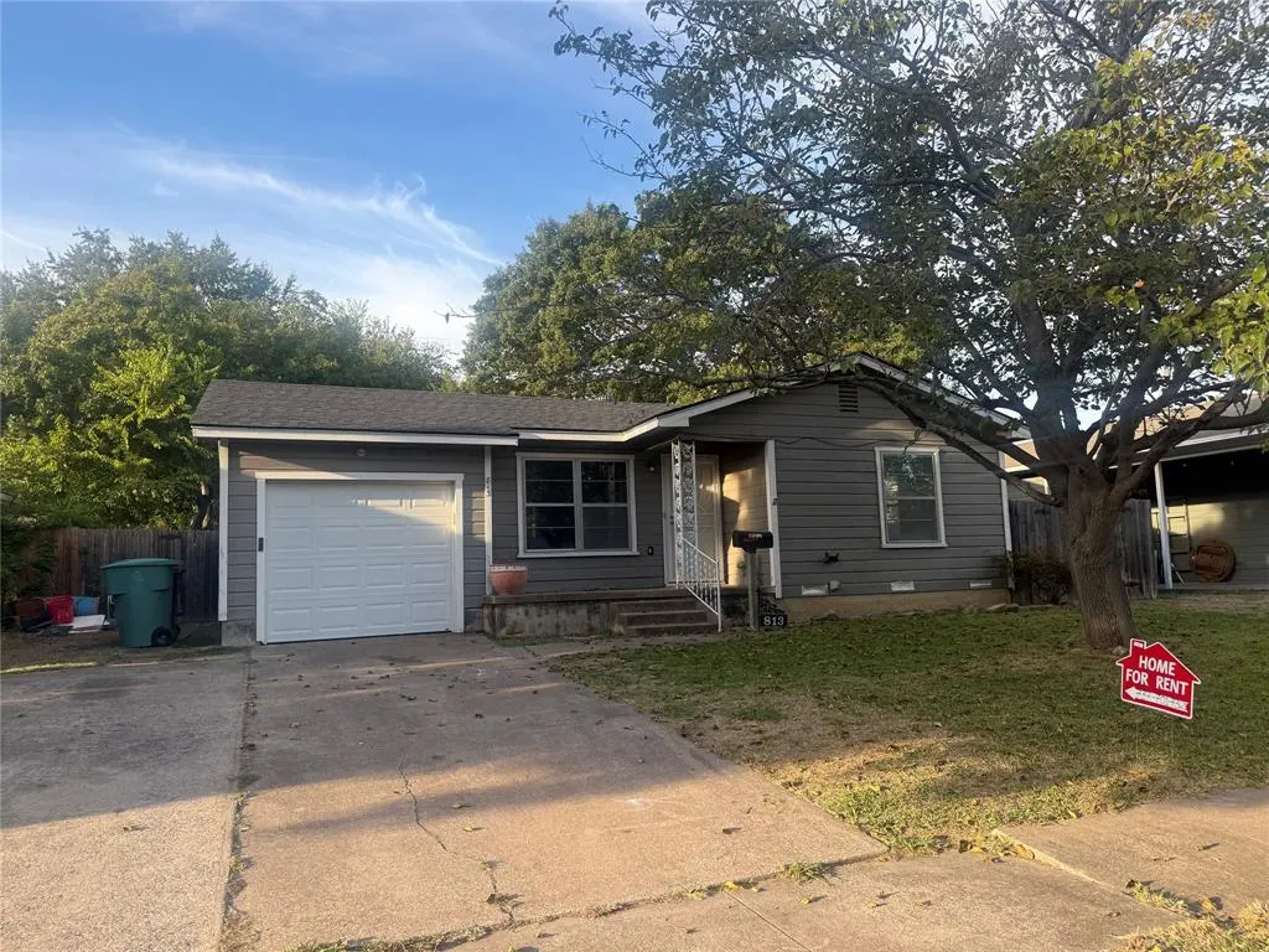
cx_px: 634
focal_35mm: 24
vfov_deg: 56.8
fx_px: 880
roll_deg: +1.3
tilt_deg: +6.5
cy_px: 476
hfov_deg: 71.6
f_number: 1.78
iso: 100
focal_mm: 6.76
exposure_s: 1/1091
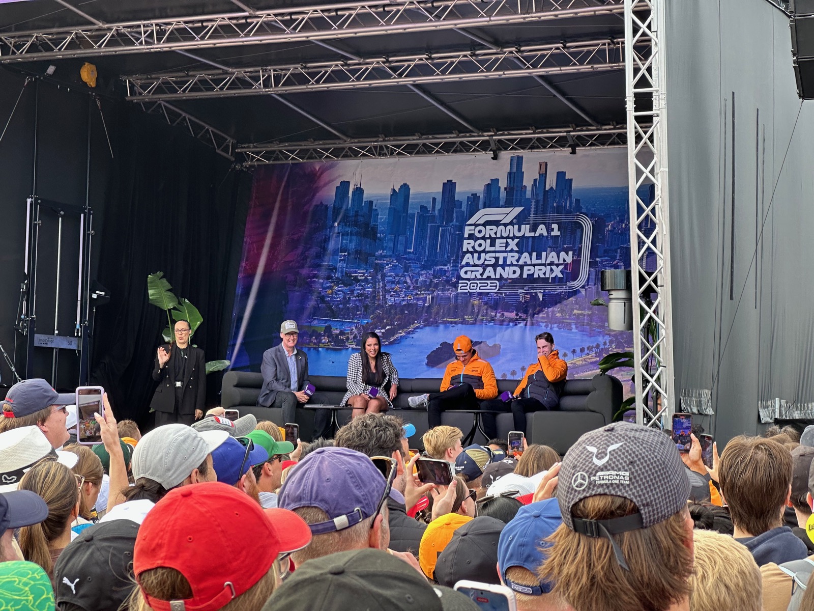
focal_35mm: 77
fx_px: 1811
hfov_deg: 25.3
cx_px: 407
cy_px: 306
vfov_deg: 19.1
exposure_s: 1/99
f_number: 2.8
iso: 50
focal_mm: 9
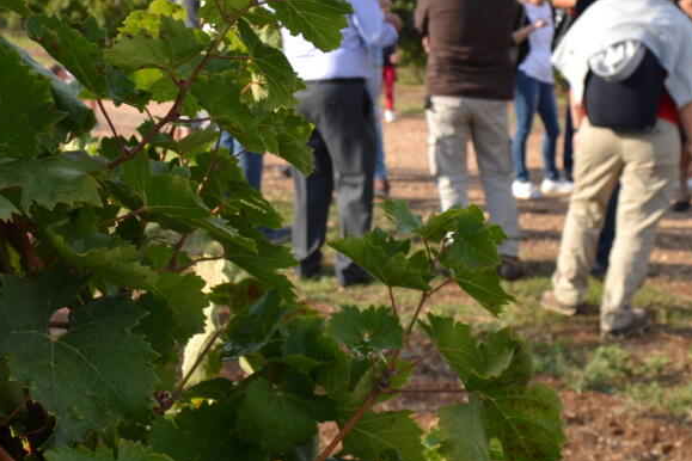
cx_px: 258
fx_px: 1076
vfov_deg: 23.6
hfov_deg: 35.4
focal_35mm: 56
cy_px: 47
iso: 100
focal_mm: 18
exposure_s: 1/160
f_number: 6.3
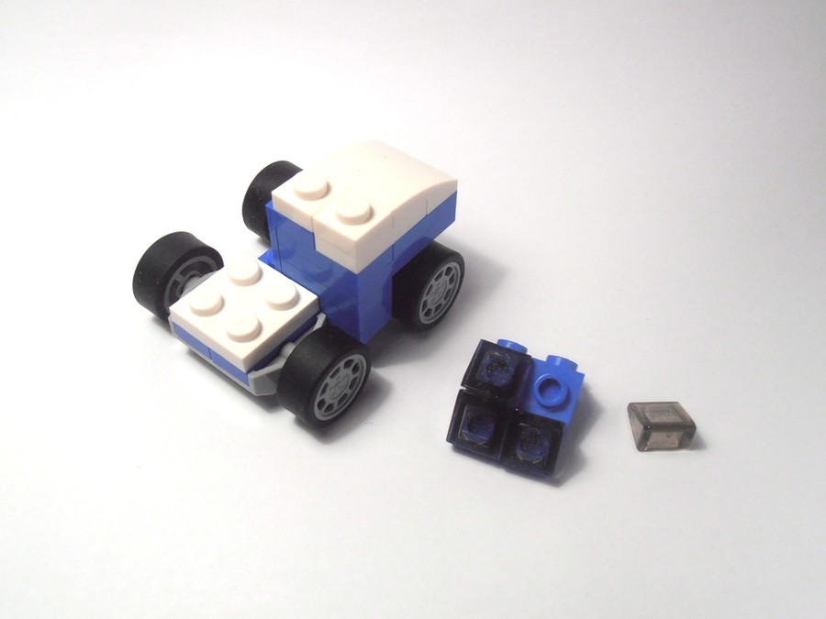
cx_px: 413
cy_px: 310
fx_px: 883
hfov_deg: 50.1
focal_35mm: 37
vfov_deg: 38.7
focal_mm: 6.61
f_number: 3.9
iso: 80
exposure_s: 1/100
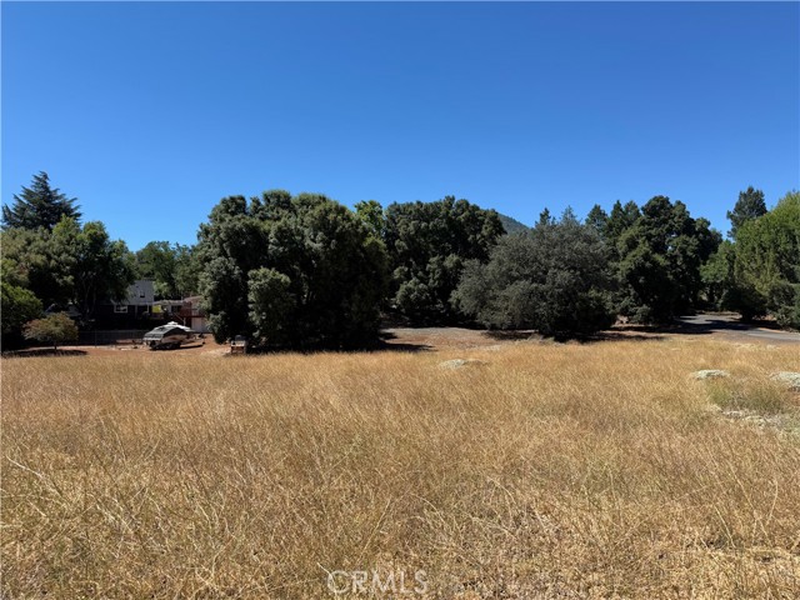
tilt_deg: +2.7
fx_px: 555
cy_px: 300
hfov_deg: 71.6
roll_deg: +1.6
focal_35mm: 24
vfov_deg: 56.8
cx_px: 400
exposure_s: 1/4167
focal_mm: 6.76
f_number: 1.78
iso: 80
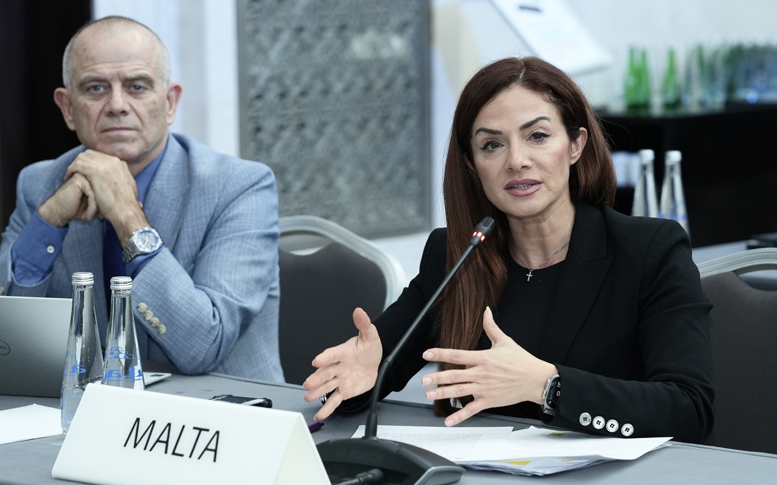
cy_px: 256
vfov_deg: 10.1
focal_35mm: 130
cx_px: 389
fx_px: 2753
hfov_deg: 16.1
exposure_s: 1/160
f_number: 3.5
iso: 1600
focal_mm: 85
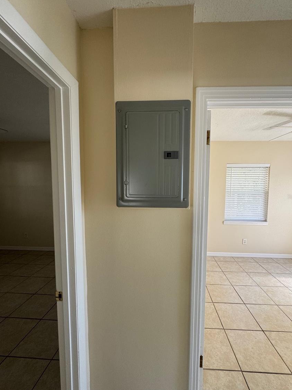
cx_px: 156
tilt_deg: -2.7
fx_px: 169
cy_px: 196
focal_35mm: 15
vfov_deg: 98.2
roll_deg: +0.5
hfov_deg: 81.6
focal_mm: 2.22
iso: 125
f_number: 2.2
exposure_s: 1/99
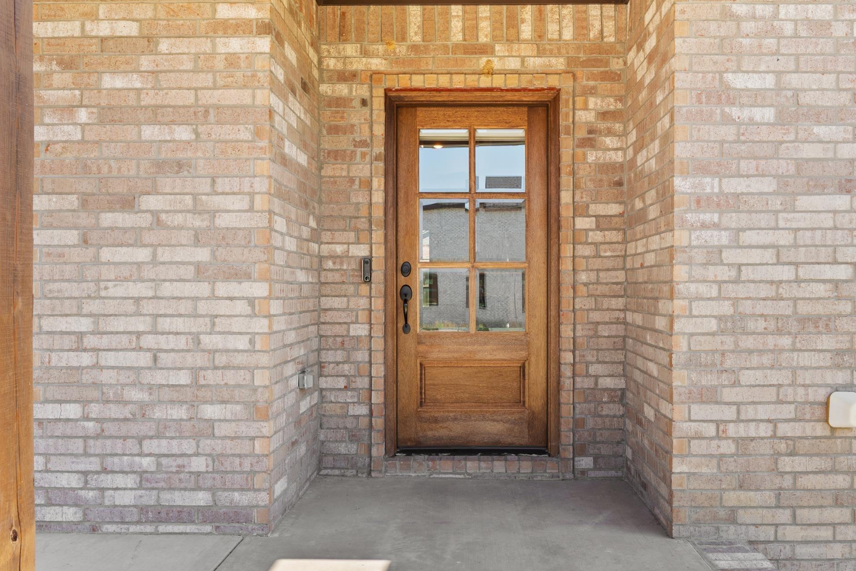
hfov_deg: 61.4
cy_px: 290
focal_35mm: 30
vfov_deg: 43.3
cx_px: 466
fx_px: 719
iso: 200
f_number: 9
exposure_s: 1/30
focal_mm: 15.3
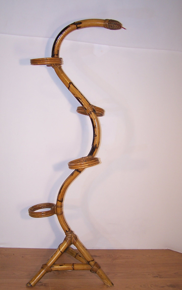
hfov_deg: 28.0
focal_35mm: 46
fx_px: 365
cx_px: 84
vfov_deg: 43.5
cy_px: 145
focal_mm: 7.1
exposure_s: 1/60
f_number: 2.8
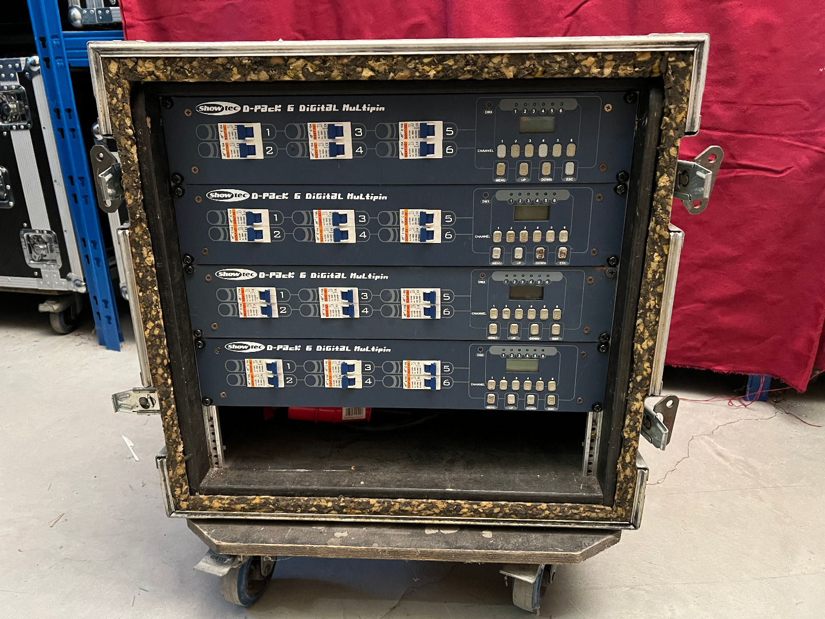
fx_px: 620
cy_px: 310
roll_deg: +1.3
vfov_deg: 53.1
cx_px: 412
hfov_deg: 67.3
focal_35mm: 26
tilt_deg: -20.6
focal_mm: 5.7
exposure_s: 1/33
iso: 640
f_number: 1.5
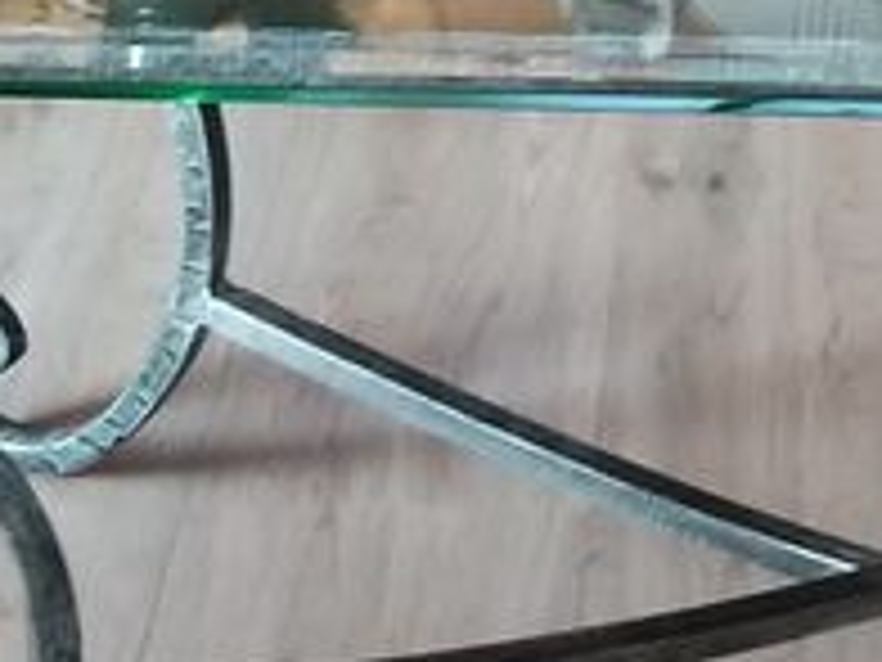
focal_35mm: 138
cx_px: 1022
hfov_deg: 13.9
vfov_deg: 10.4
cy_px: -338
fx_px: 3516
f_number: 1.7
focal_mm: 3.93
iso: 500
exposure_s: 1/25
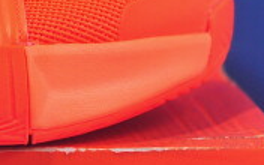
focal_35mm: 346
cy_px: -173
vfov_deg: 3.8
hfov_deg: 5.9
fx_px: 2489
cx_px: -228
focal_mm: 50
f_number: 2.8
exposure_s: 1/320
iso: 250
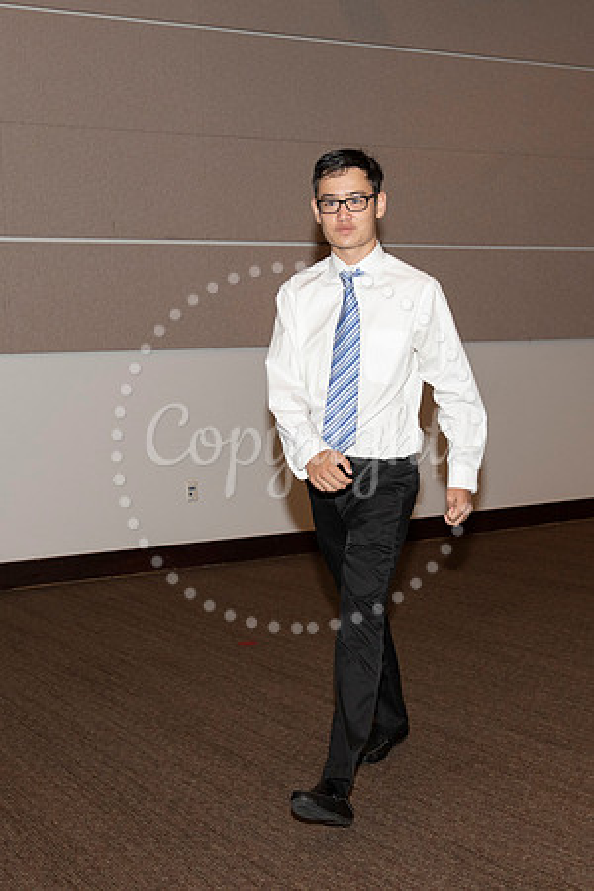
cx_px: 297
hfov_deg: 25.8
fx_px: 1299
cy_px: 446
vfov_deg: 37.9
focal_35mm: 53
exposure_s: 1/200
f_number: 5.6
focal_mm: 35
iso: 1250
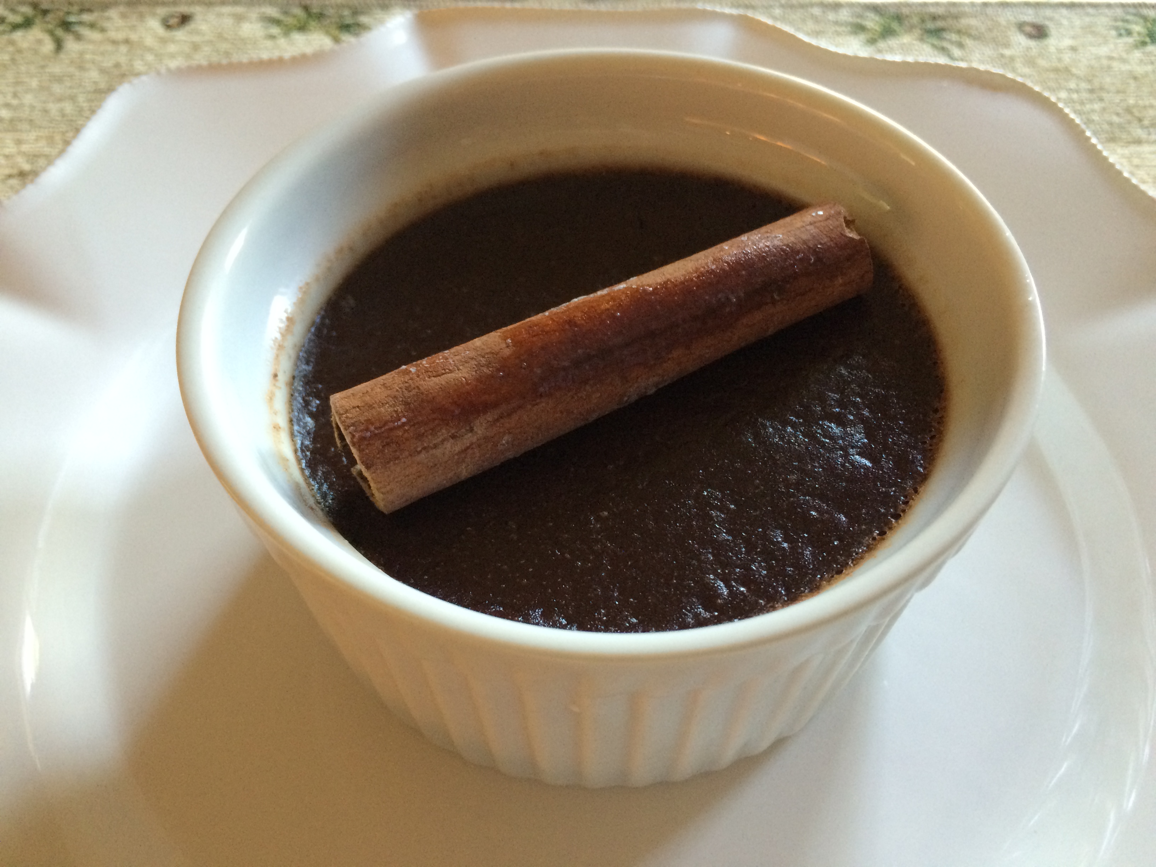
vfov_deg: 48.2
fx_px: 968
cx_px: 578
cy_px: 434
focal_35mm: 29
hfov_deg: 61.7
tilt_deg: -52.9
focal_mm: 4.15
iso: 200
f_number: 2.2
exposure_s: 1/30
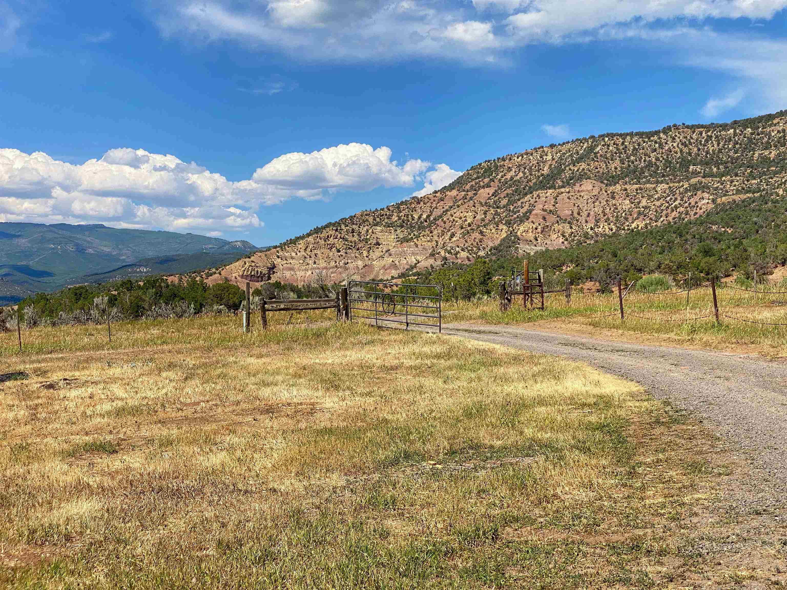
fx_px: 1182
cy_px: 295
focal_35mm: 52
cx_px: 394
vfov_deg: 28.0
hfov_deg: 36.8
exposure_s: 1/2519
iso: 20
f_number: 2
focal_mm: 6
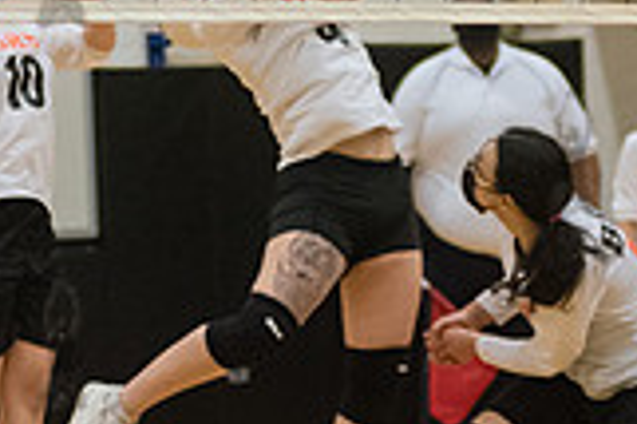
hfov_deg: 5.9
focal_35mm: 347
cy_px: 57
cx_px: 404
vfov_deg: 4.0
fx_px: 6134
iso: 5000
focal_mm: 80
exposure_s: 1/400
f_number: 3.2
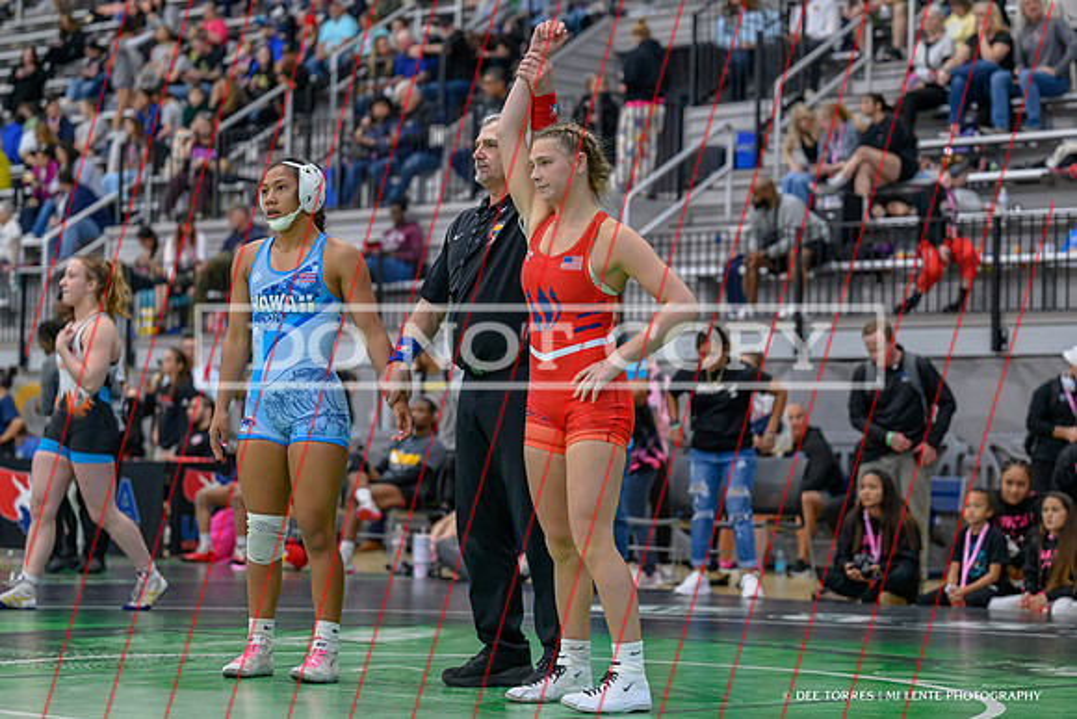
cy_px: 318
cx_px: 512
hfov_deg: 21.9
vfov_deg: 14.7
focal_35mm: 93
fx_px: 2782
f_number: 2.8
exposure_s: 1/800
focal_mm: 82
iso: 2000
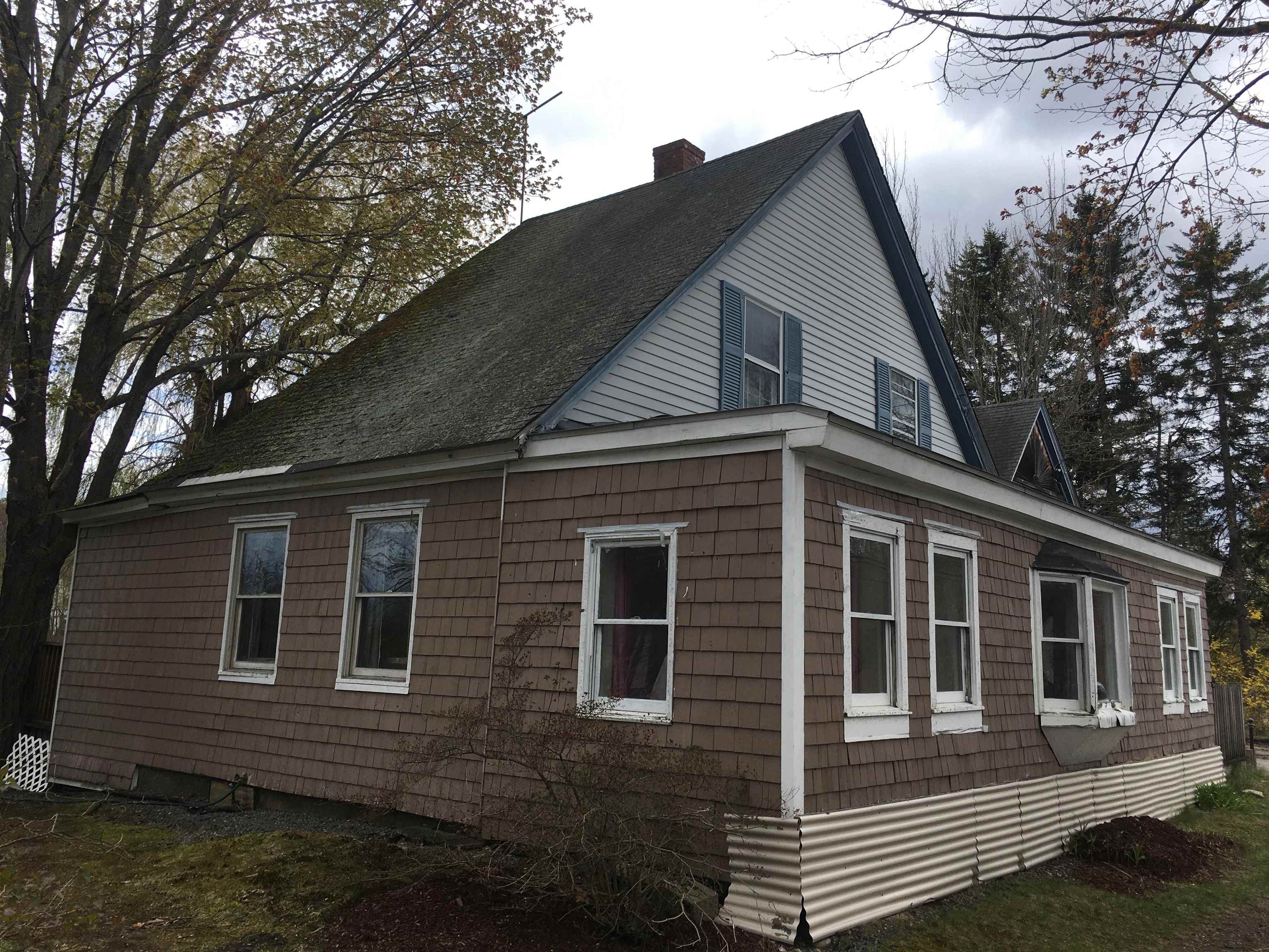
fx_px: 1063
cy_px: 476
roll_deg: -2.8
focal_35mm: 29
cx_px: 634
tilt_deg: +9.7
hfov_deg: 61.7
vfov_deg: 48.2
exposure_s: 1/999
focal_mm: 4.15
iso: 25
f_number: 2.2
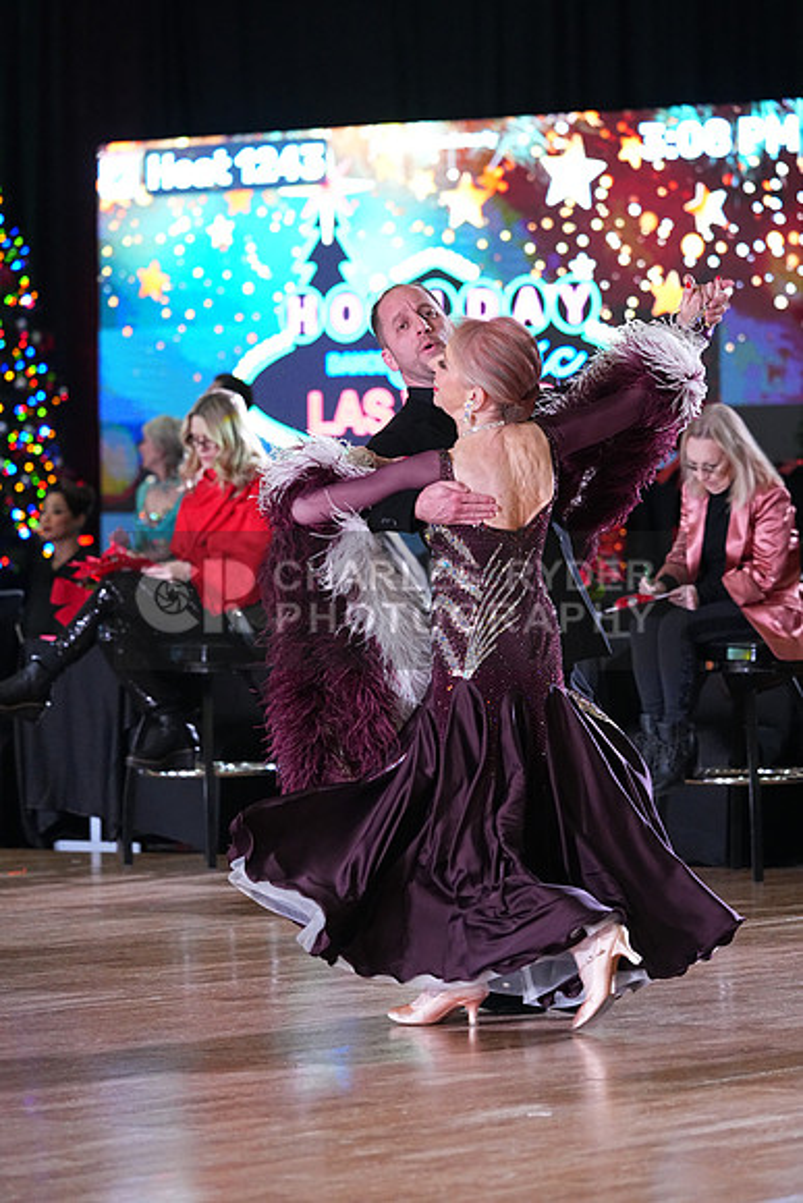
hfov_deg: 8.5
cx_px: 402
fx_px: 5383
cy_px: 602
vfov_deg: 12.8
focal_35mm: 161
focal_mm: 161
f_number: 4
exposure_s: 1/400
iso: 6400
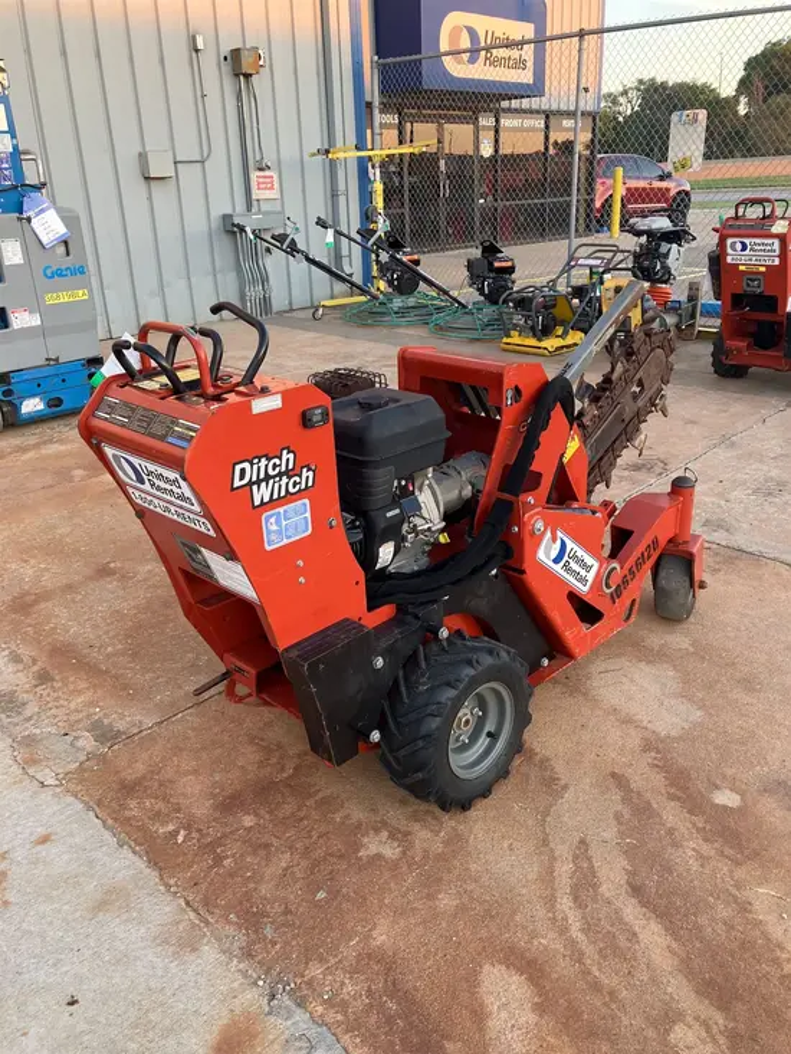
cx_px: 396
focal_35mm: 28
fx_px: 853
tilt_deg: -20.5
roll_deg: +1.7
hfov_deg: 49.8
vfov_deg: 63.4
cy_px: 527
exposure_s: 1/121
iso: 80
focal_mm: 3.99
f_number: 1.8
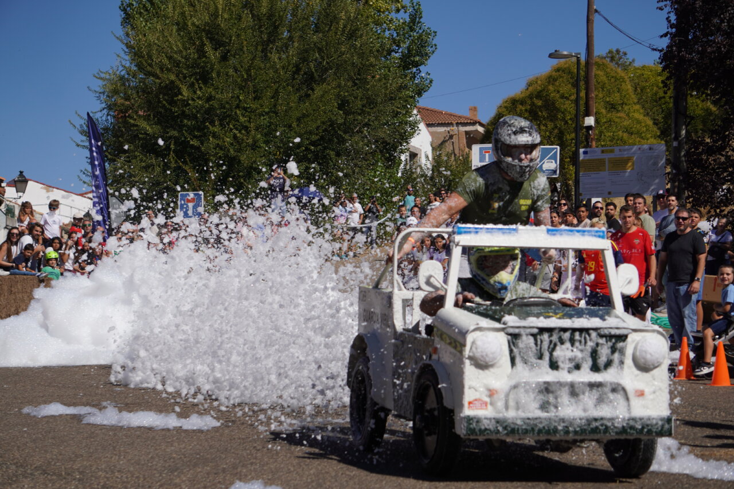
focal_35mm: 82
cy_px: 244
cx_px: 367
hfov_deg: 24.6
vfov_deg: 16.5
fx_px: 1682
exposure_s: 1/1600
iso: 100
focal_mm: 55
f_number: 5
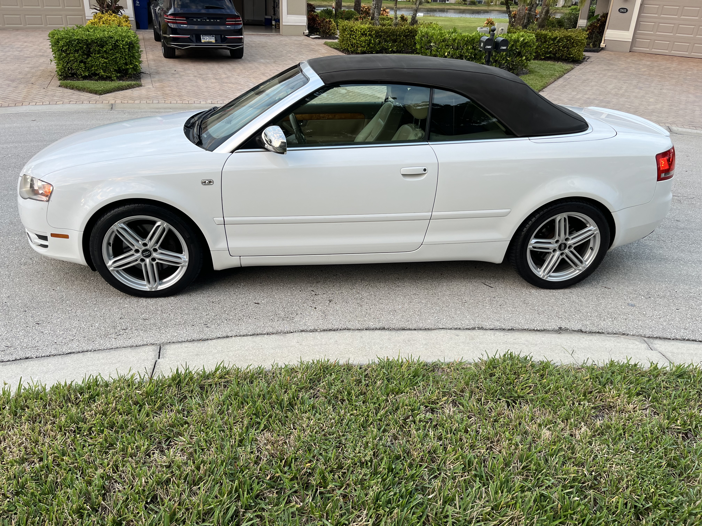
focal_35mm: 26
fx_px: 527
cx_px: 351
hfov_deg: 67.3
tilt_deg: -23.2
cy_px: 263
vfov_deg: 53.1
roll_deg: -2.3
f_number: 1.6
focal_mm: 5.1
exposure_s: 1/121
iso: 50
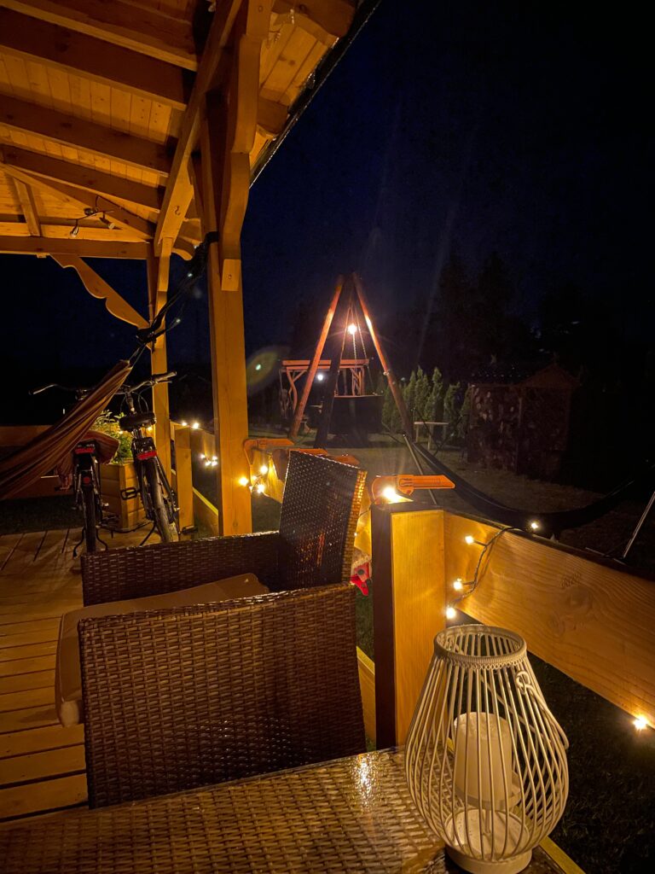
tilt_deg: -3.3
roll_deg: +2.2
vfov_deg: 67.3
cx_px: 328
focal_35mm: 26
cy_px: 437
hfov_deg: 53.1
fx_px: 656
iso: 1250
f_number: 1.6
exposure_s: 1/8
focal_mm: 4.2
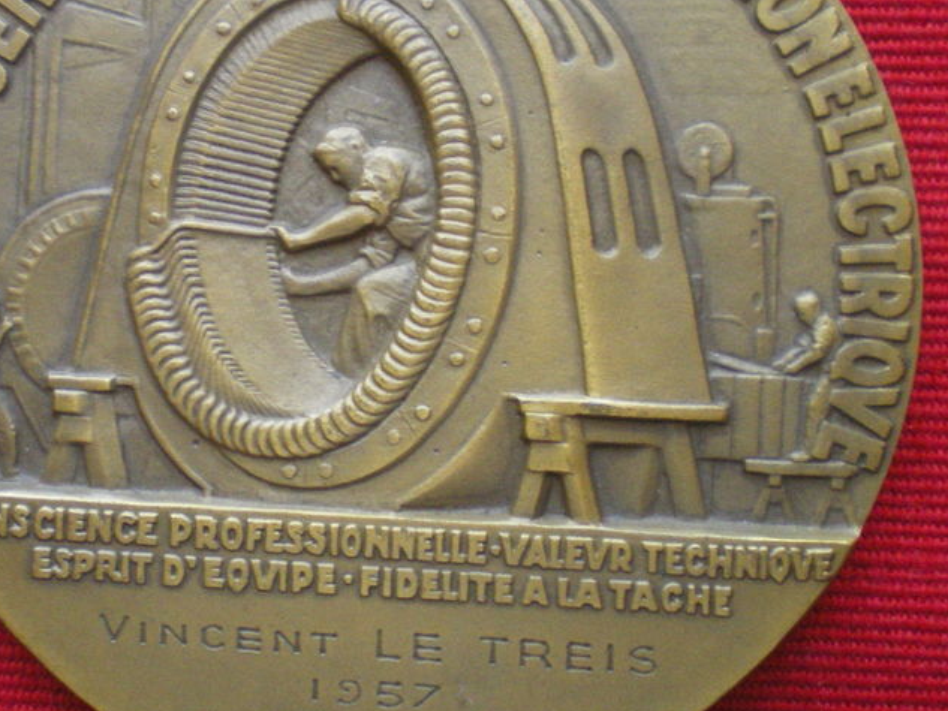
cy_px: 320
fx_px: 1643
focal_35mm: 60
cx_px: 332
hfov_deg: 32.0
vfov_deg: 24.4
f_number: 3.1
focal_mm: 6.3
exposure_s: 1/30
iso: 400
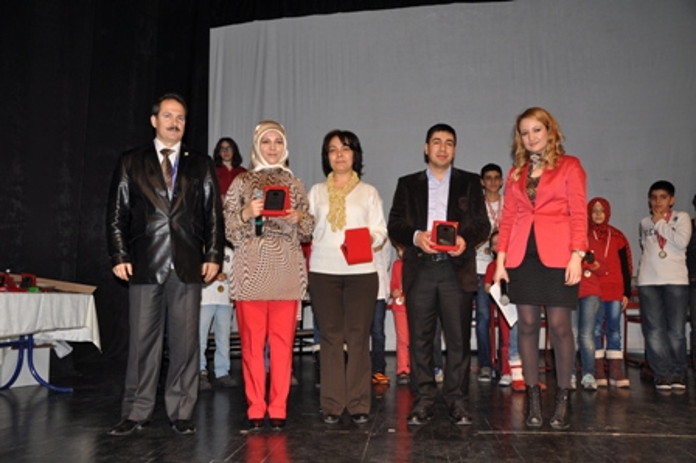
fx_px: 638
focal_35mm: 33
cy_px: 232
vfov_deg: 39.9
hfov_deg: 57.3
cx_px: 348
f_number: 3.8
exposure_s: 1/60
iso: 200
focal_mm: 22
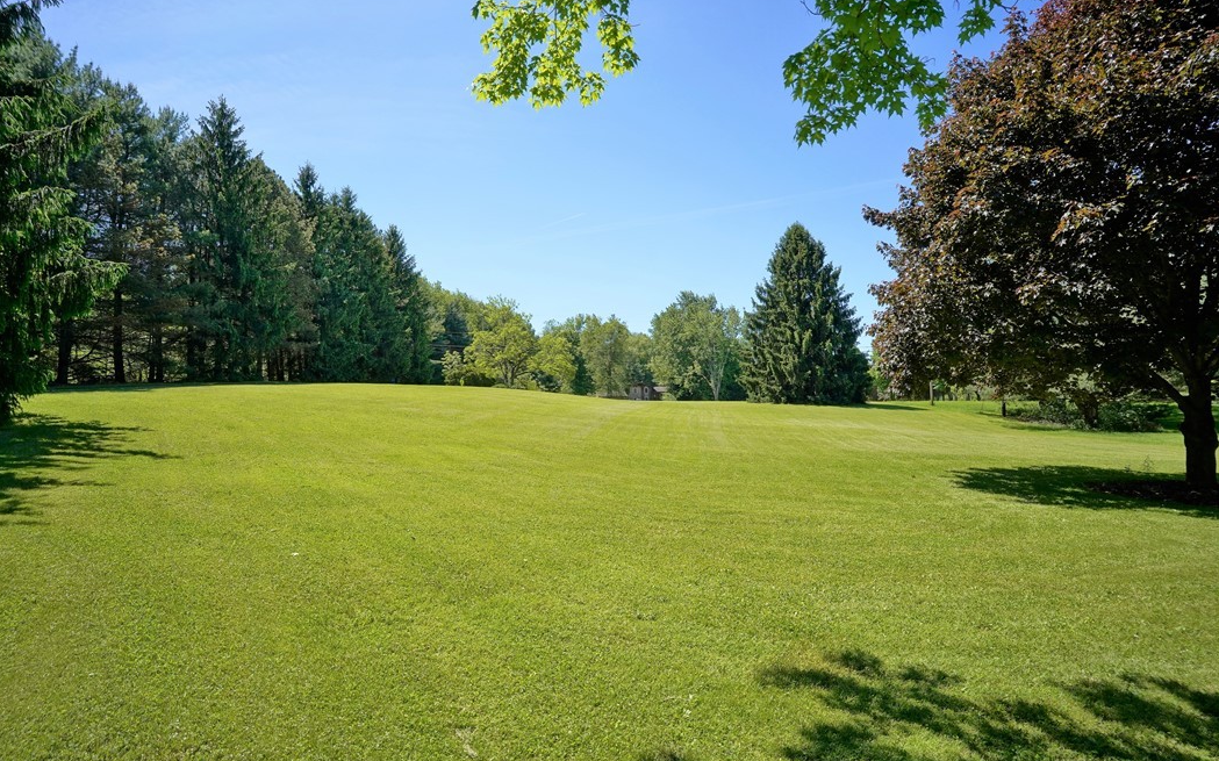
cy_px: 392
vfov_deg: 62.2
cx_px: 589
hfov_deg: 88.0
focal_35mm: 19
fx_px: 631
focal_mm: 18
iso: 500
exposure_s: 1/800
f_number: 8
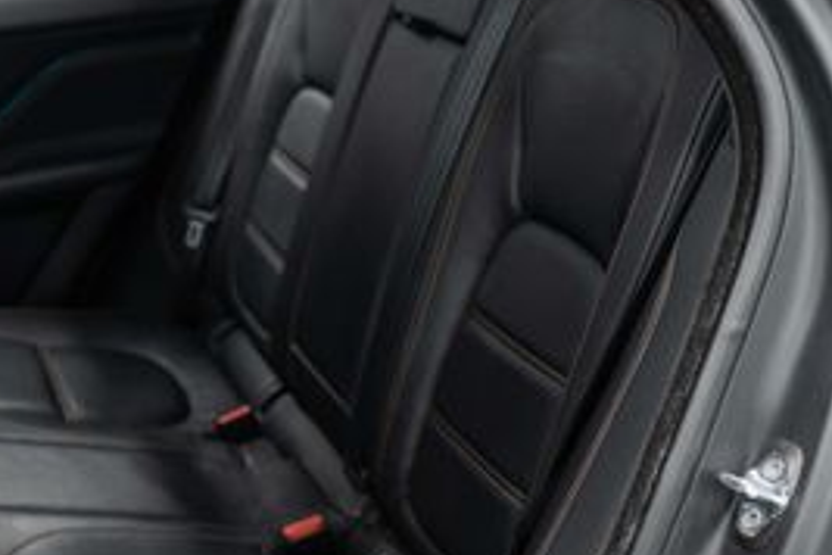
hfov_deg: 30.0
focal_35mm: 67
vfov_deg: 20.2
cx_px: 312
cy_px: 366
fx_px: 1548
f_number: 3.2
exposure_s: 1/40
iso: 800
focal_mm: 28
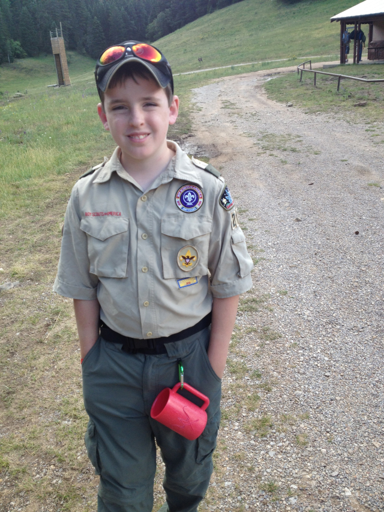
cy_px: 256
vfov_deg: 52.6
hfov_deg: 40.7
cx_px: 192
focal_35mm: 35
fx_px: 518
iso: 64
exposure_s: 1/178
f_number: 2.4
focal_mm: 4.28
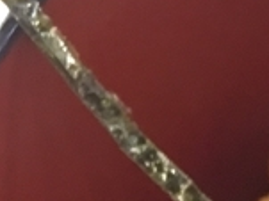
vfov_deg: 6.2
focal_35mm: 231
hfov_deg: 6.9
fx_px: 1794
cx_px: 1012
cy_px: 464
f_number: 2.2
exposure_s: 1/30
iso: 100
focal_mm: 4.15
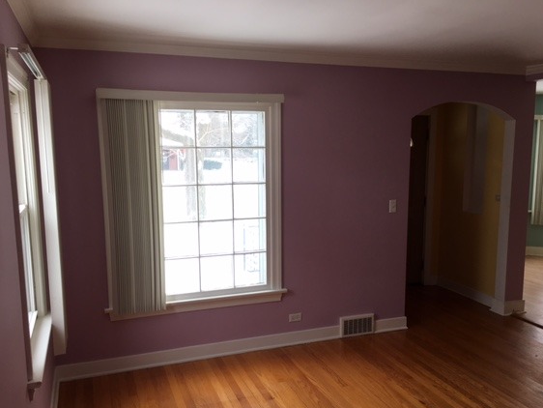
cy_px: 230
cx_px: 294
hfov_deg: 55.3
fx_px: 518
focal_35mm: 33
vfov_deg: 42.9
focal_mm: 4.15
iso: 32
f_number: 2.2
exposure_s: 1/60
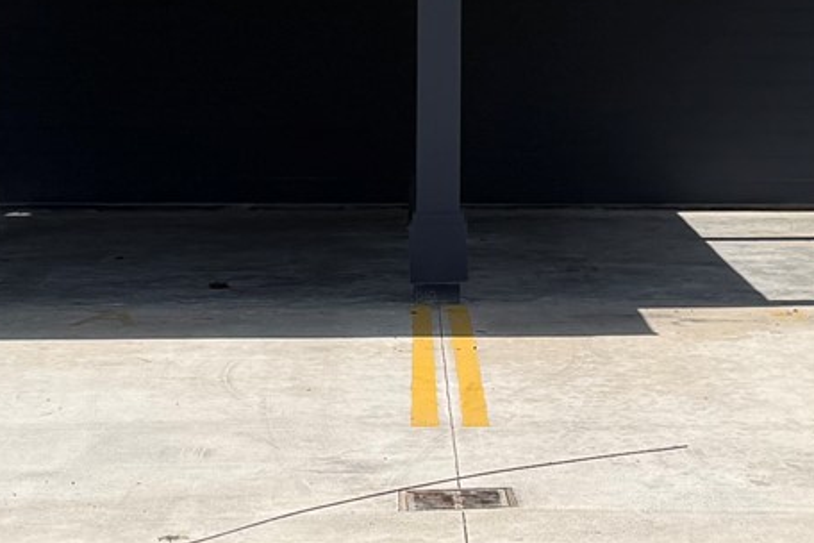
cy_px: -138
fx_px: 2532
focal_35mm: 112
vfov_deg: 11.9
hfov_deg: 18.2
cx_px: 552
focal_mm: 6.76
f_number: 1.78
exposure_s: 1/5319
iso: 80
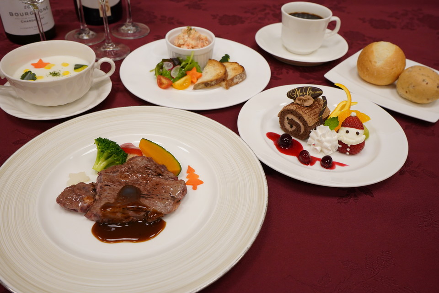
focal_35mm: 31
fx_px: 378
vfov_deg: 42.3
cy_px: 146
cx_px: 220
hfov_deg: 60.3
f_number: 8
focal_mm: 31
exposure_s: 1/100
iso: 3200
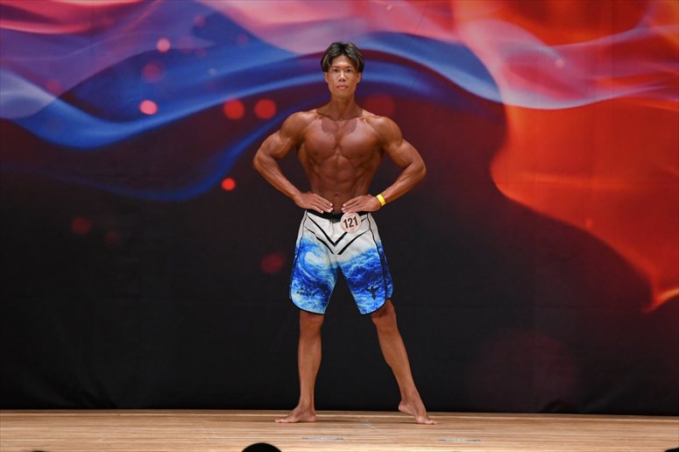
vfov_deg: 5.1
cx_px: 340
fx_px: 5090
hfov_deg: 7.6
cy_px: 226
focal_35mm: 270
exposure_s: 1/400
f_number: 5.6
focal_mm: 180
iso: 3200
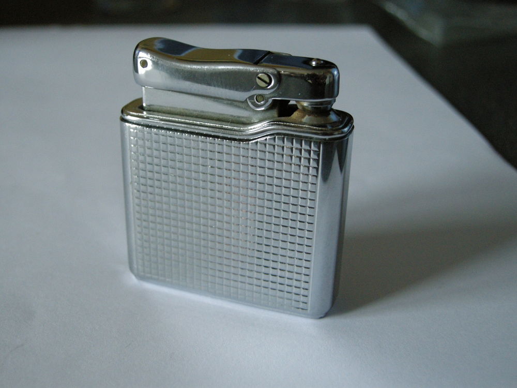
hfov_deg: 40.4
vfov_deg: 30.9
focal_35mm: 47
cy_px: 194
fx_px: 702
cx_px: 258
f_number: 3.1
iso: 400
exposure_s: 1/32
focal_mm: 10.1
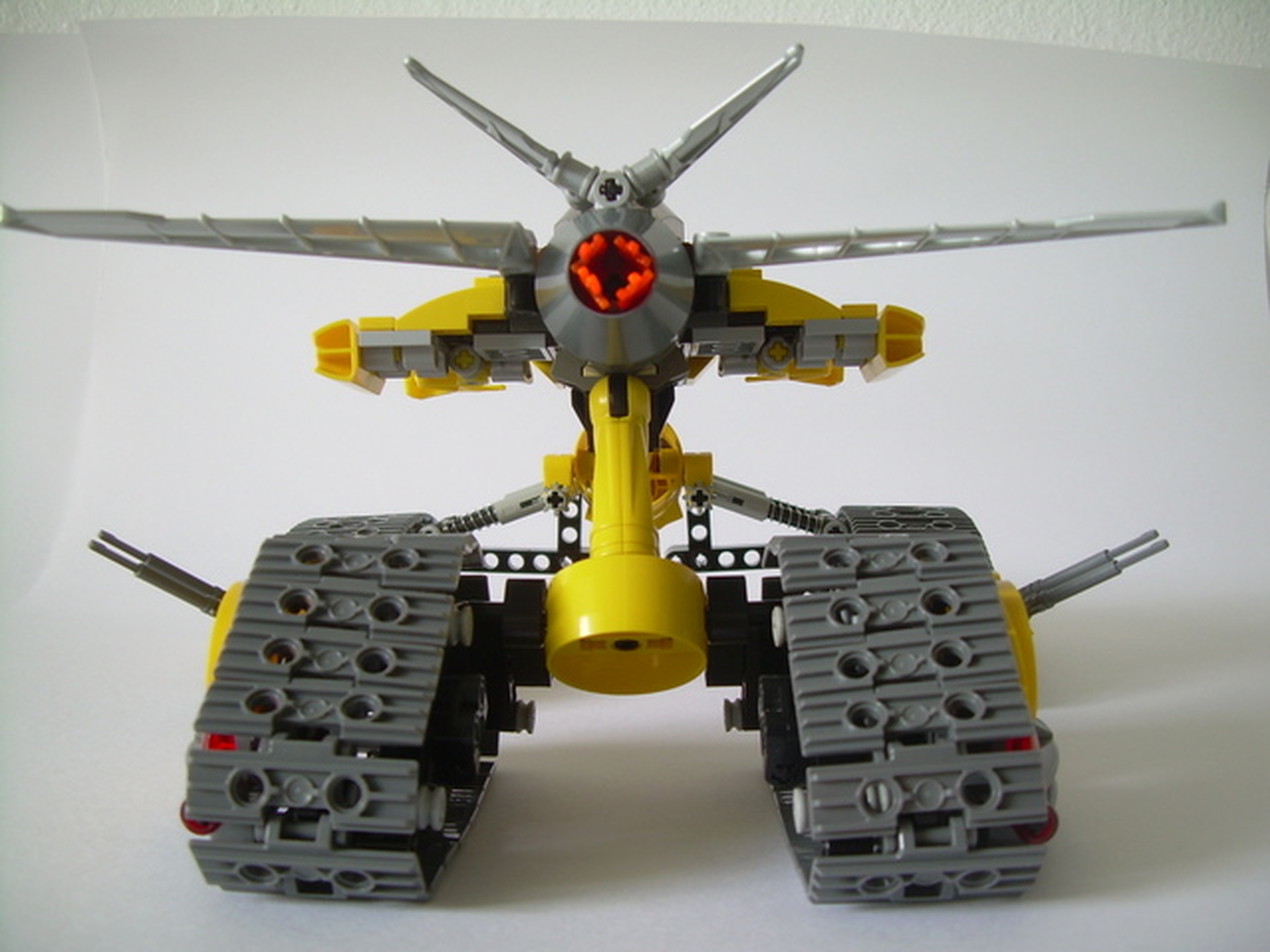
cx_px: 635
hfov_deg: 49.0
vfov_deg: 37.7
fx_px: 1394
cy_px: 476
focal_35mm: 38
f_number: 2.8
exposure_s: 1/21.2
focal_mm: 6.3
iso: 50
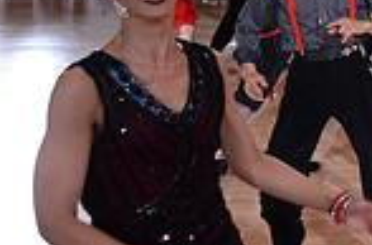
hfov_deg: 17.0
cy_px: -97
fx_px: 979
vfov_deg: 13.6
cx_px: 706
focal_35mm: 95
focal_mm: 24
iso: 2000
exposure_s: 1/200
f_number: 5.6
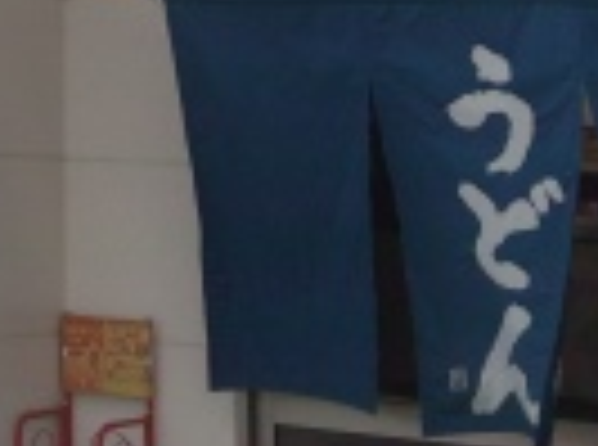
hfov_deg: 14.1
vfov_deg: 10.7
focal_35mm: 132
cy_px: -282
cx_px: -292
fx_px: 2274
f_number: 2.4
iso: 50
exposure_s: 1/456
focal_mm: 4.28
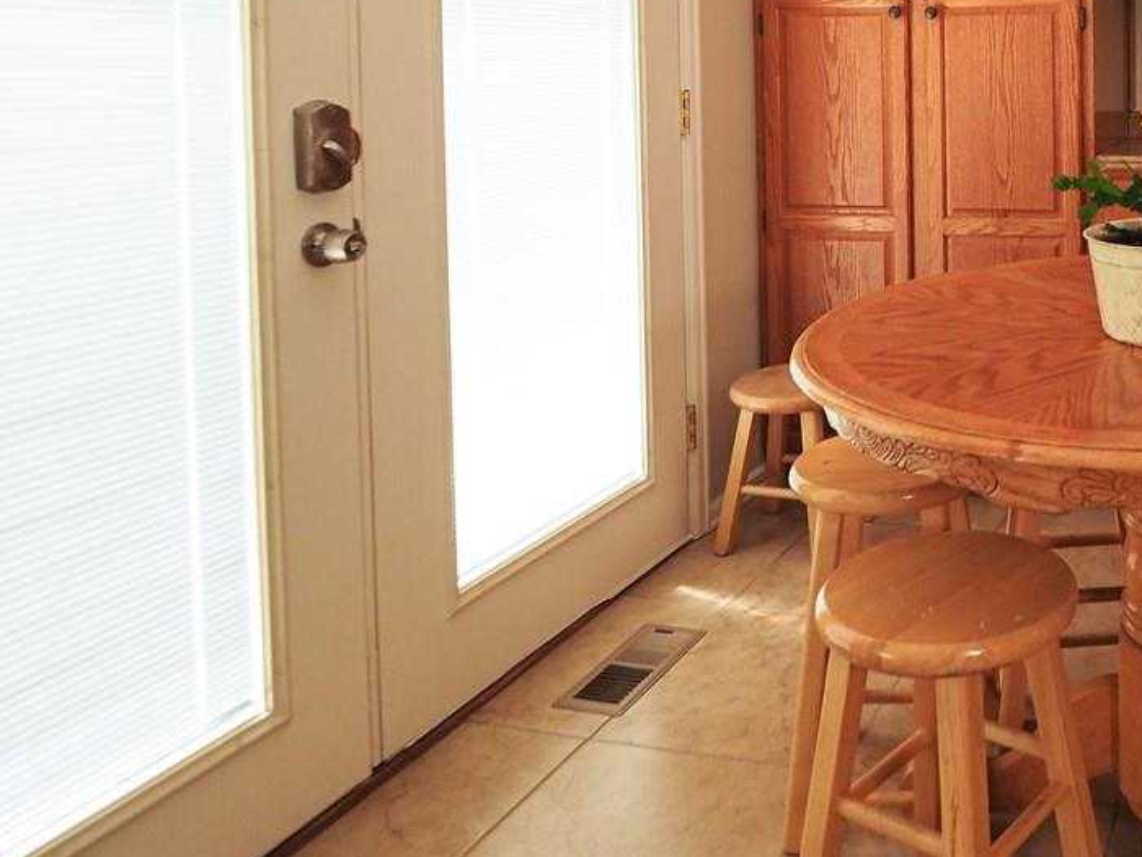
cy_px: 96
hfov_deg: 48.6
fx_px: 1056
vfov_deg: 41.0
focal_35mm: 32
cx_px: 1096
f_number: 2.8
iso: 500
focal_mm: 7
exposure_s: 1/200
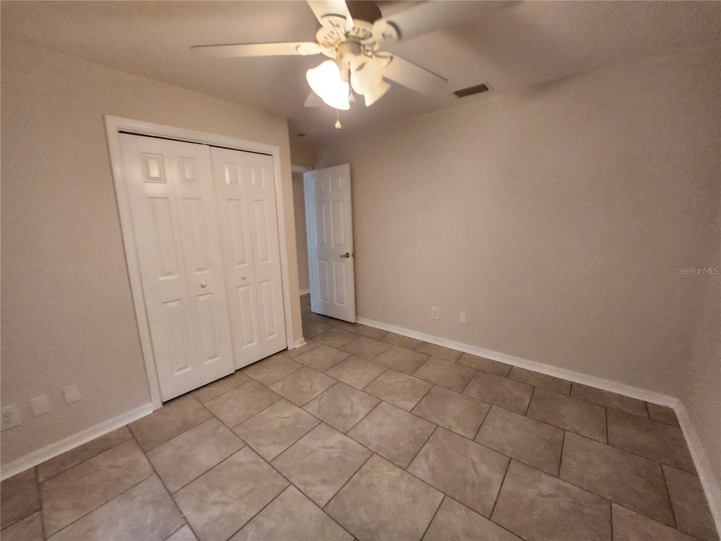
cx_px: 360
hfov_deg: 106.2
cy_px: 270
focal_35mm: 13
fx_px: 271
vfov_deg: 89.9
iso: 320
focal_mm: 1.7
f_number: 2.2
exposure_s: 1/30
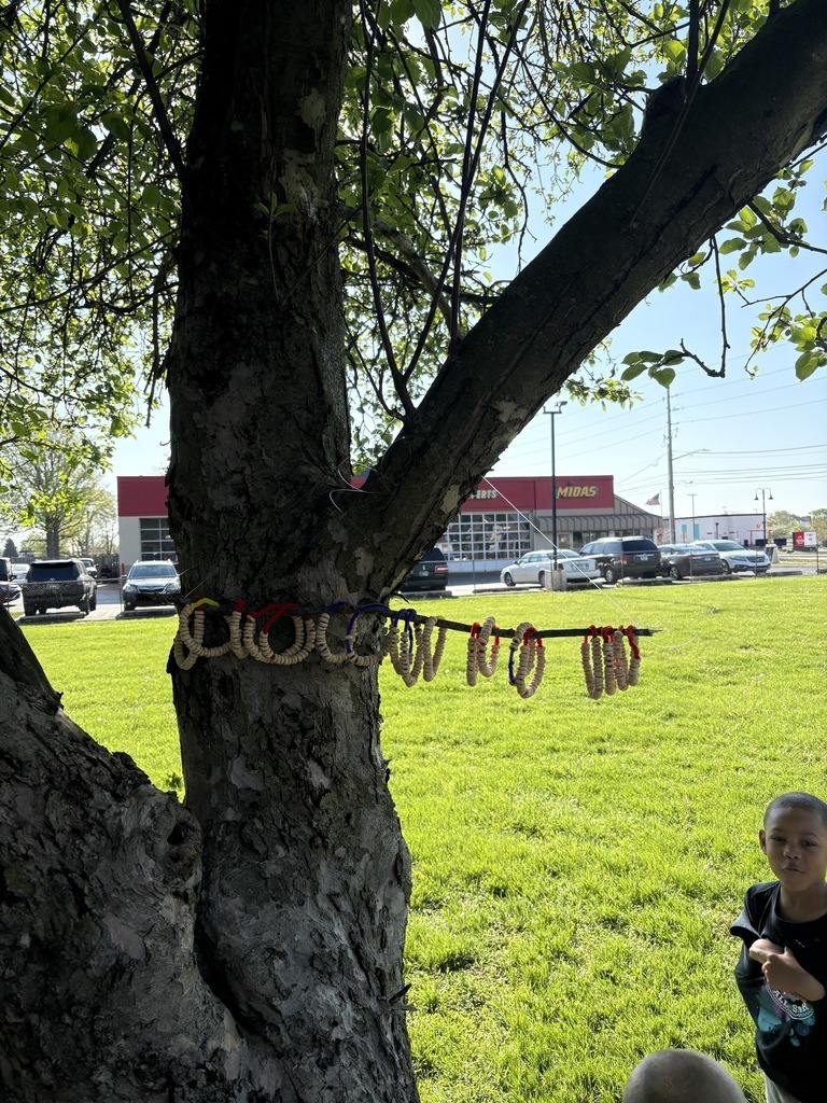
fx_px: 828
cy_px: 552
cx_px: 414
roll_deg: +2.3
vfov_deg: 67.3
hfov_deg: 53.1
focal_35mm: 26
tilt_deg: +0.4
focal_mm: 5.96
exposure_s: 1/2364
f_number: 1.6
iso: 64
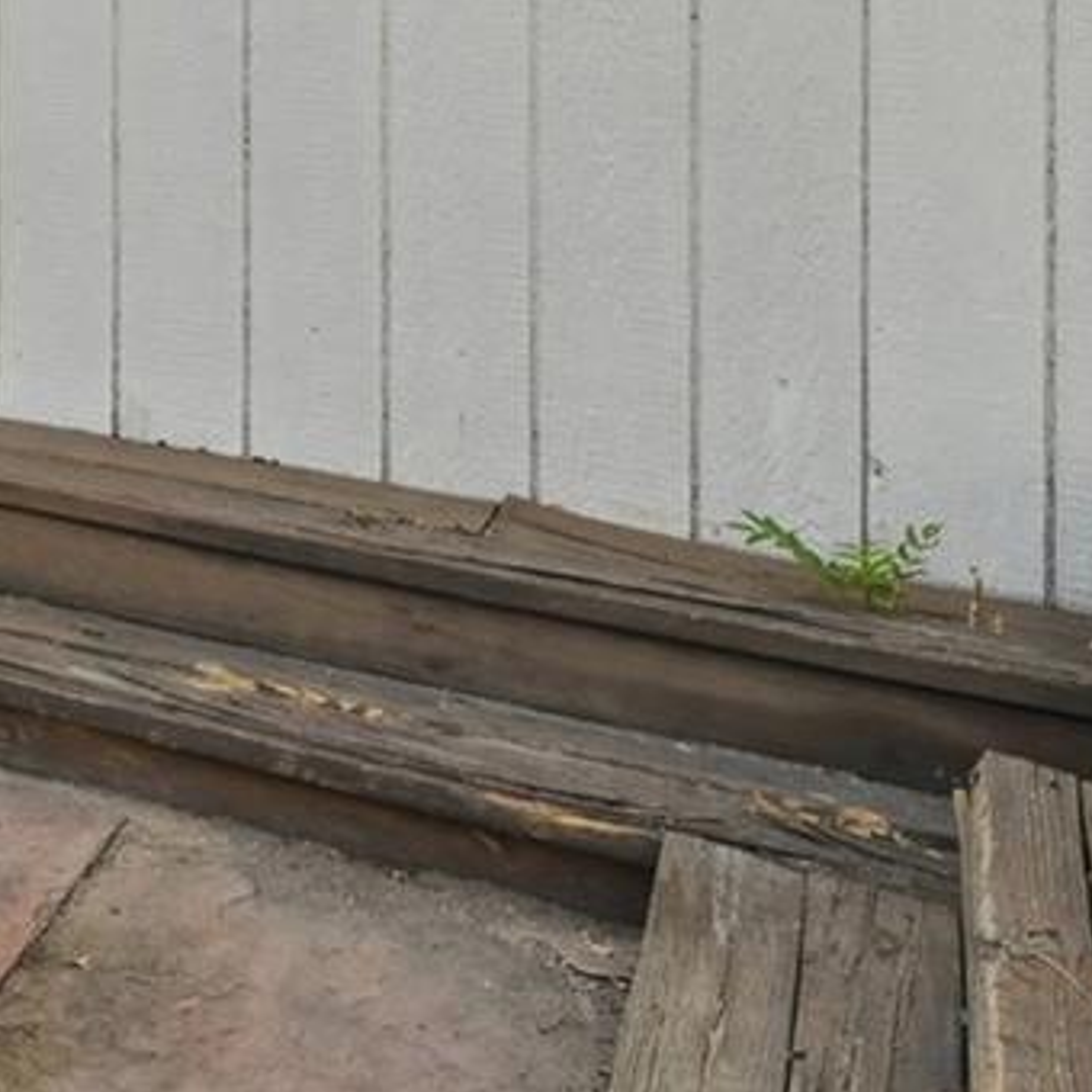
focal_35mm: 56
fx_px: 1999
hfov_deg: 25.8
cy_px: -273
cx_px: -363
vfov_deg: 26.6
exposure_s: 1/500
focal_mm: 14
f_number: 10
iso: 400
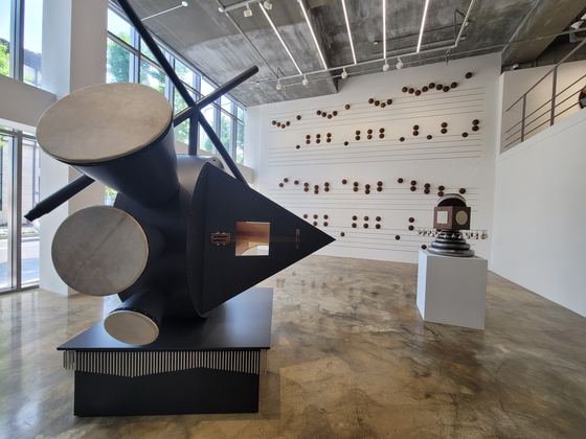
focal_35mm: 13
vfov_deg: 89.9
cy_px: 220
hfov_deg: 106.2
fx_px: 220
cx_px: 293
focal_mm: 2.2
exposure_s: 1/60
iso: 64
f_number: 2.2
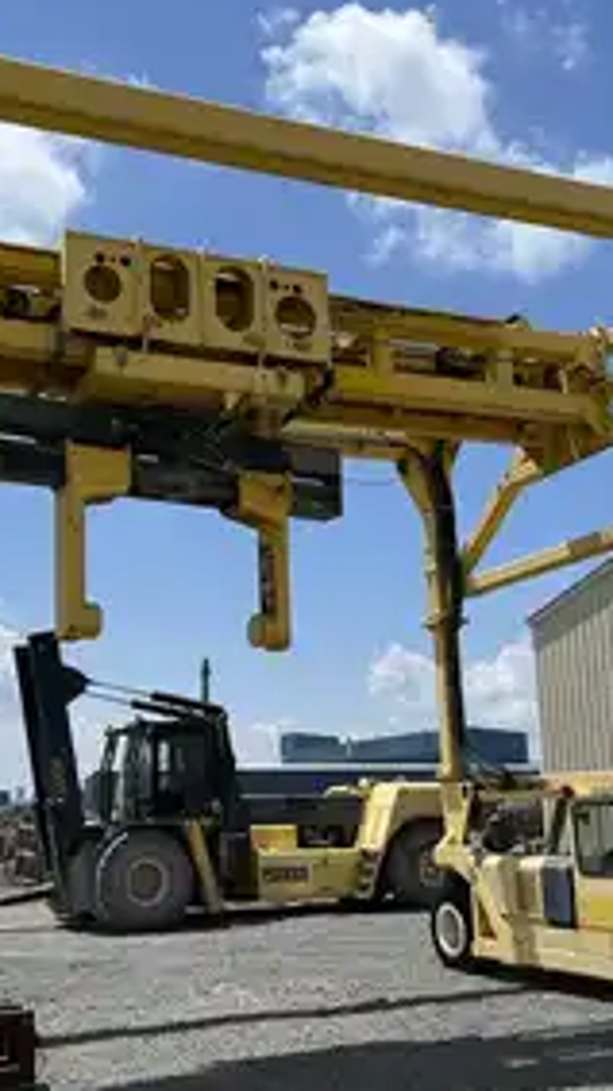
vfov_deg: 50.5
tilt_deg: +11.5
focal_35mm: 40
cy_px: 571
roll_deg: +1.4
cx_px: 281
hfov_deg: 29.7
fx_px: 1157
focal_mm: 5.7
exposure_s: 1/7463
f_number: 1.5
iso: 50
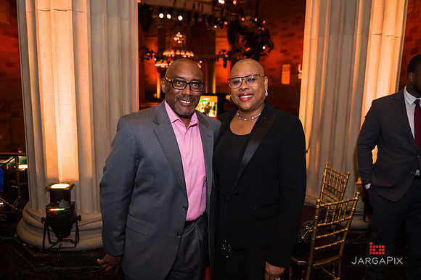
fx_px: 327
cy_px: 140
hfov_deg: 65.5
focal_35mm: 28
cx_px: 210
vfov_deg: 46.4
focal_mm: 28
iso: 1600
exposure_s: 1/200
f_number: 3.2
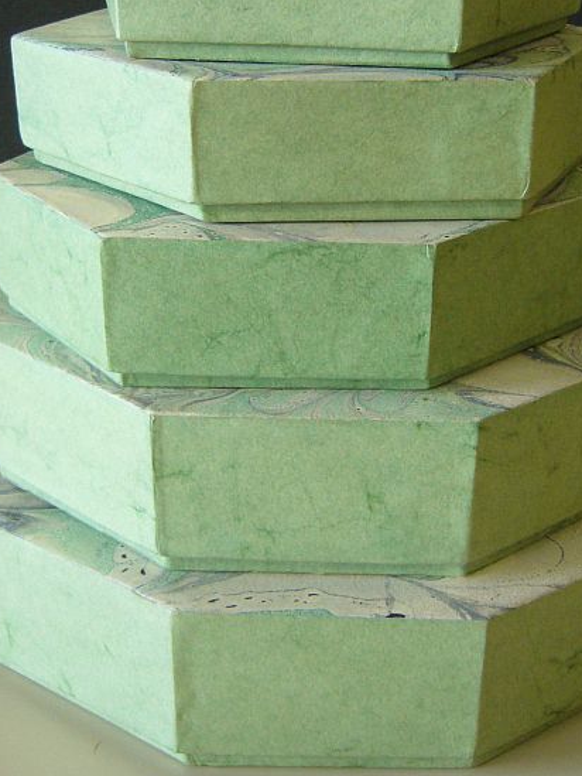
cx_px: 333
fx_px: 1143
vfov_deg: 37.1
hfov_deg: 28.5
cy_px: 269
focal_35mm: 51
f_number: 2.8
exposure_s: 1/80
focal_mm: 5.8
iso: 200
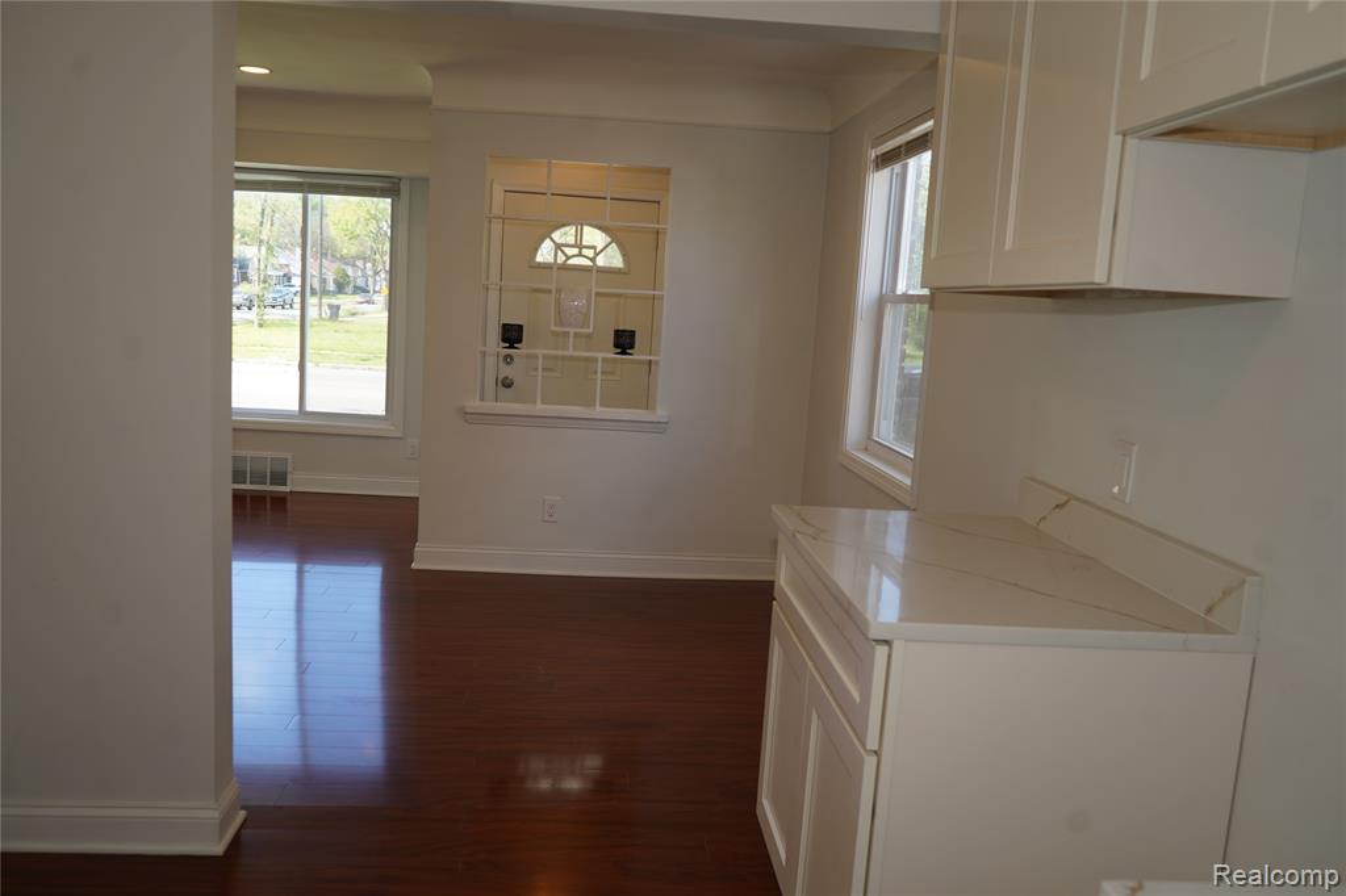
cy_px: 448
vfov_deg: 46.4
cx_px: 673
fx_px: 1046
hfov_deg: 65.5
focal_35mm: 28
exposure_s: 1/80
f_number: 4.5
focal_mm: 28
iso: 100
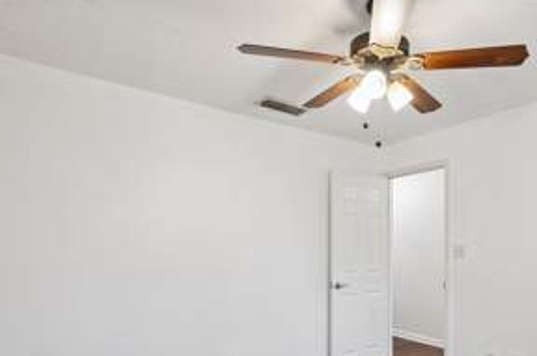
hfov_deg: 68.5
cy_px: 247
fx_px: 385
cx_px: 343
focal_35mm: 26
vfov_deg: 48.5
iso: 200
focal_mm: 15.5
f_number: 9
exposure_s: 1/3.33
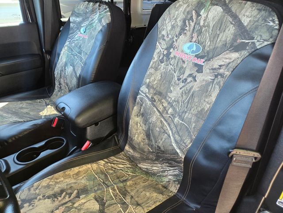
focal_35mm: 23
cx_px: 142
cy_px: 106
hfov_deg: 73.9
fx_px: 188
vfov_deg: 58.9
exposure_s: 1/120
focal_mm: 5.4
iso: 160
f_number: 1.8
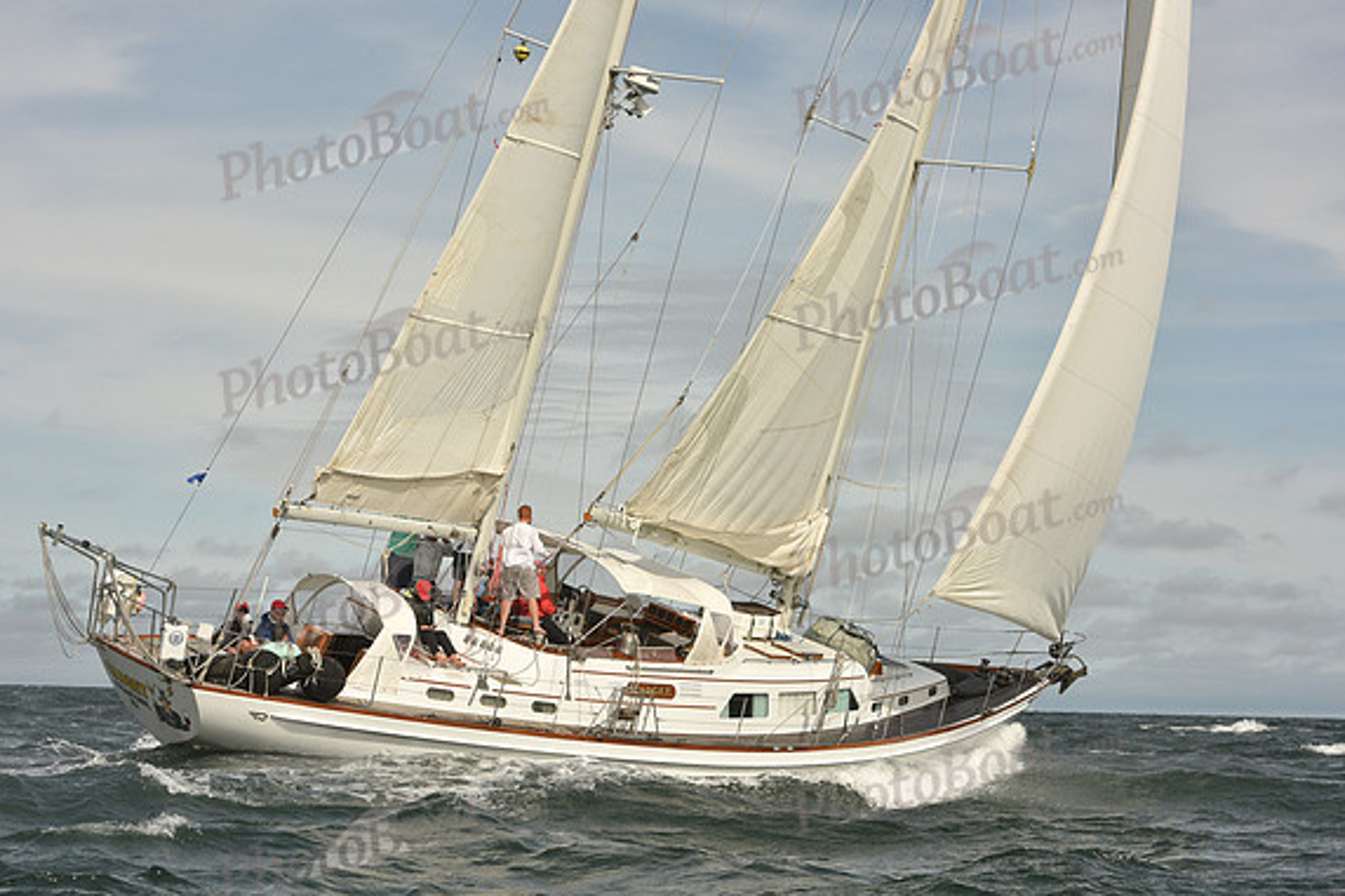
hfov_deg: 28.5
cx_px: 672
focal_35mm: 71
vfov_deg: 19.2
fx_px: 2652
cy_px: 446
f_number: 10
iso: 320
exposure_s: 1/1250
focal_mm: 70
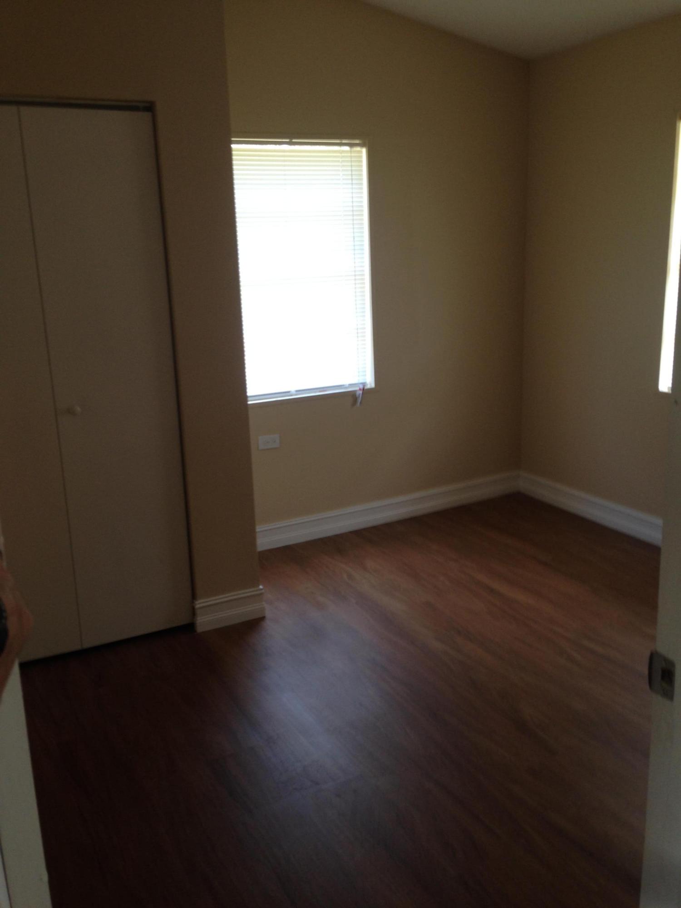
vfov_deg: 55.4
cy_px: 454
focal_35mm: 33
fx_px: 866
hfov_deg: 42.9
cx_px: 340
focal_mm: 4.12
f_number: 2.4
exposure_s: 1/40
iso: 50
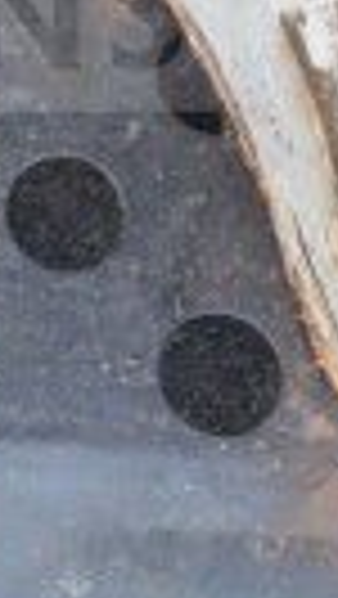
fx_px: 2646
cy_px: -245
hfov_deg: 7.1
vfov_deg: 12.4
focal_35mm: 166
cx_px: -279
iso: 100
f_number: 3.8
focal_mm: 23
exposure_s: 1/50
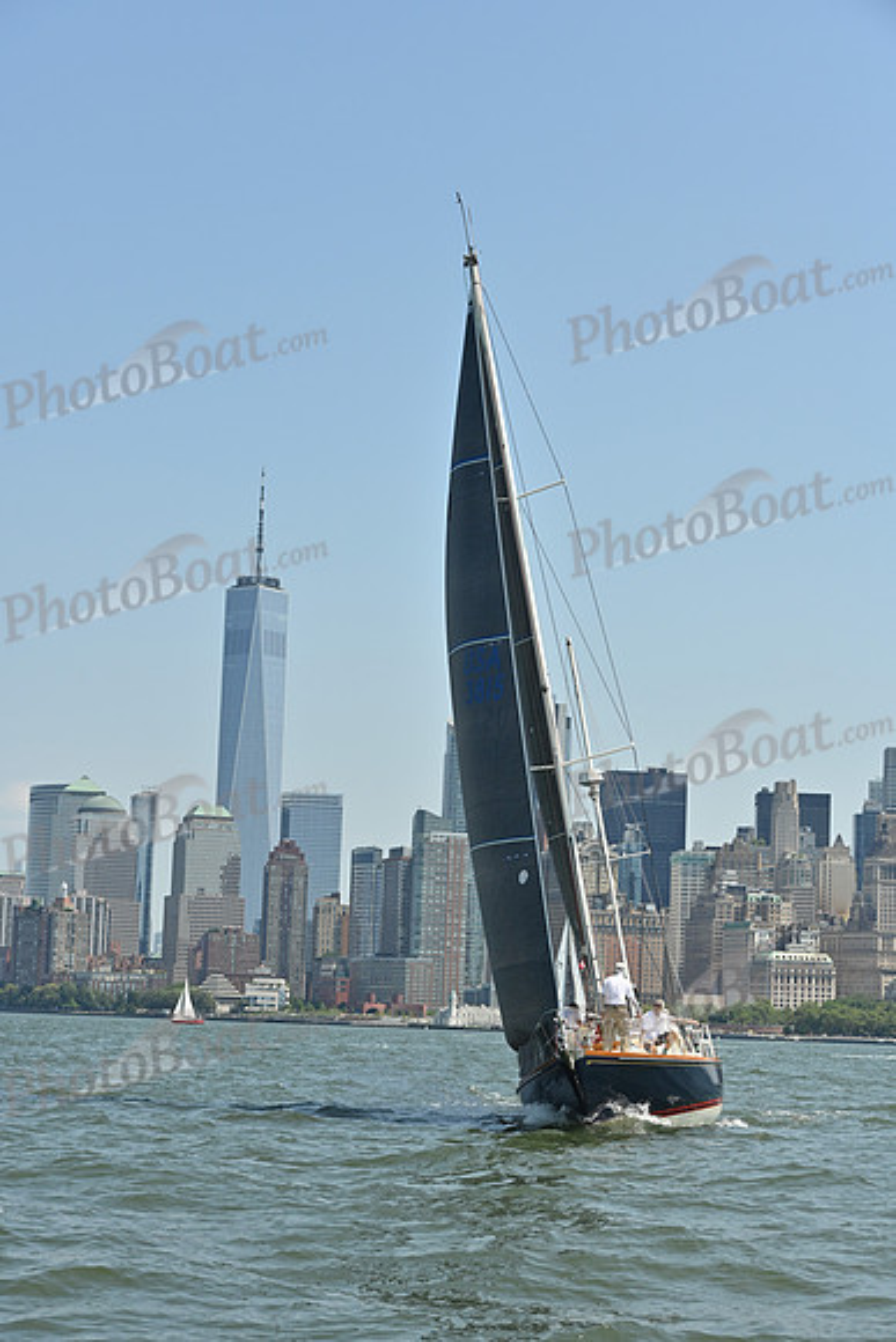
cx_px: 448
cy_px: 671
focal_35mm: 70
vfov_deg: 28.8
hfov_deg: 19.5
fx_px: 2612
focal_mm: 70
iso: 320
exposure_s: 1/1250
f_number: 8
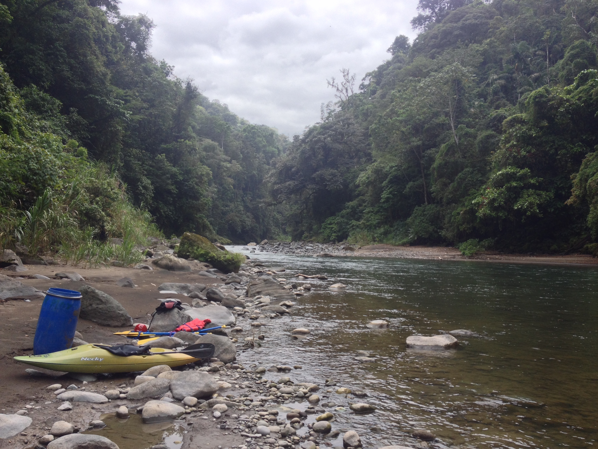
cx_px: 299
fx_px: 605
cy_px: 224
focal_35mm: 35
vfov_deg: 40.7
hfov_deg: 52.6
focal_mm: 4.28
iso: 50
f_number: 2.4
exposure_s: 1/717
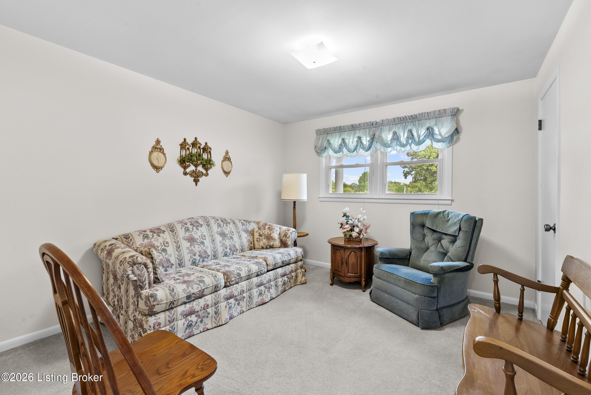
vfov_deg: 73.8
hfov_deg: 96.7
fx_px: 263
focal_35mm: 16
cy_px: 198
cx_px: 296
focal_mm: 16
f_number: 11
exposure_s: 1/1.67
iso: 1000
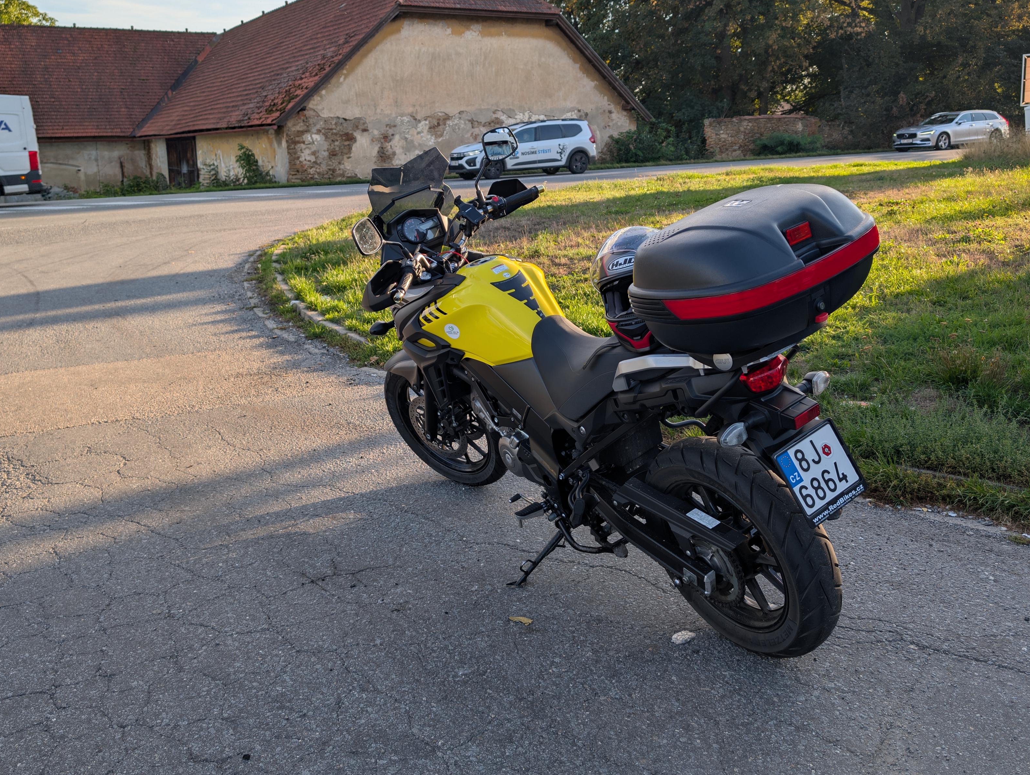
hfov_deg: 58.2
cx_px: 466
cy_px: 280
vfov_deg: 45.1
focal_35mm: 31
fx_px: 924
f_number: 1.68
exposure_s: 1/505
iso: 20
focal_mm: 6.9
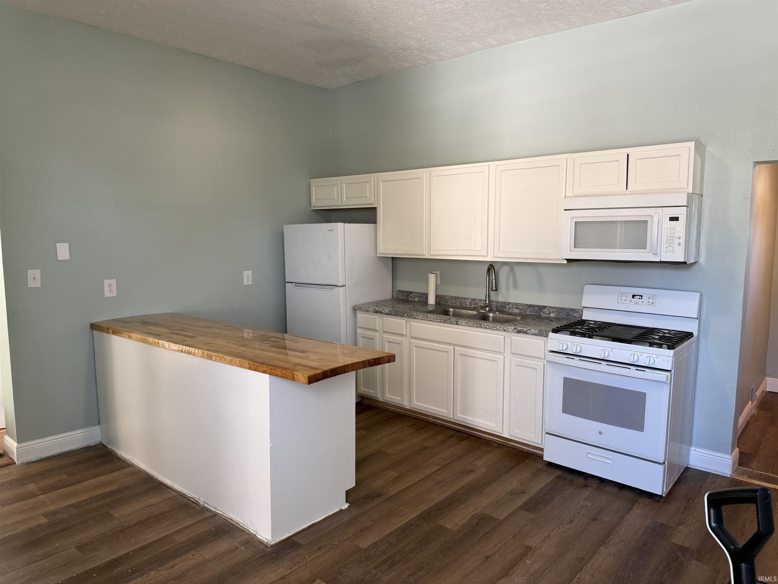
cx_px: 389
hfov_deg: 71.6
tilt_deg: -7.4
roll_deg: +0.9
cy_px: 292
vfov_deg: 56.8
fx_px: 539
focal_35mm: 24
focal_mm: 6.76
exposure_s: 1/60
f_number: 1.78
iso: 125
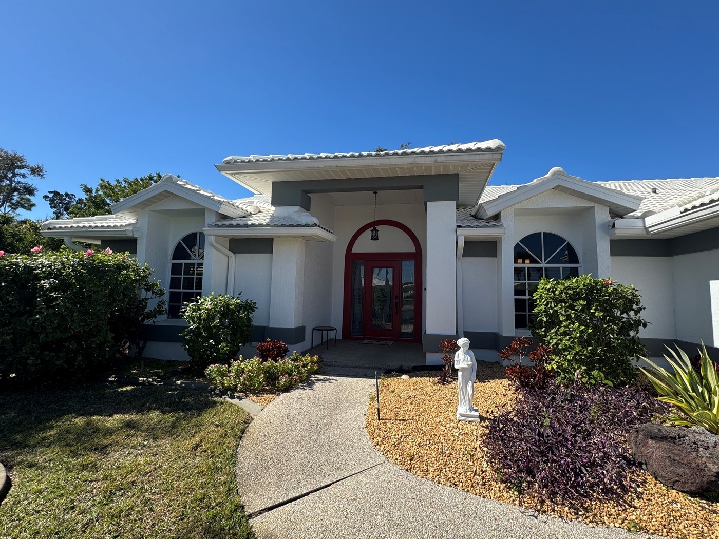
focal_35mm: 16
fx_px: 332
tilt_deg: +4.4
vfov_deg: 78.1
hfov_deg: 94.4
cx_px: 377
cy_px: 262
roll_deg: -1.1
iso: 50
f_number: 2.2
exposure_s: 1/1277
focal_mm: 2.22
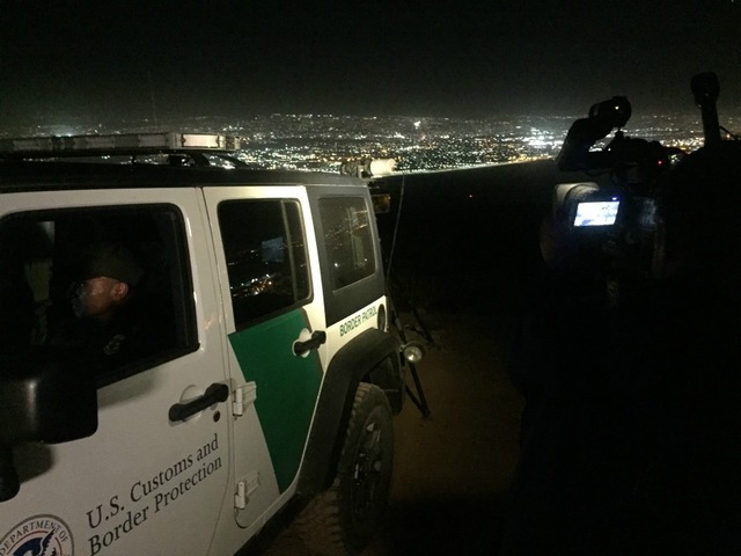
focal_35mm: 29
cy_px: 278
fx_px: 621
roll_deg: +0.3
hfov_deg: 61.7
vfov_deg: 48.2
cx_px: 370
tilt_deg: -14.4
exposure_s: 1/15
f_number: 2.2
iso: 2000
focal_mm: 4.15
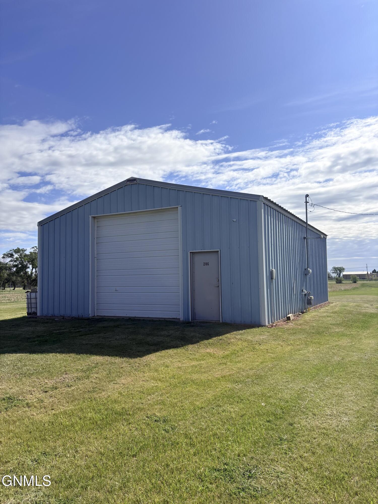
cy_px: 252
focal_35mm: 26
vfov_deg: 67.3
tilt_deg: +4.1
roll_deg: +0.5
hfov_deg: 53.1
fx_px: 379
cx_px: 189
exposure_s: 1/6329
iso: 50
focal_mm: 5.96
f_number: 1.6
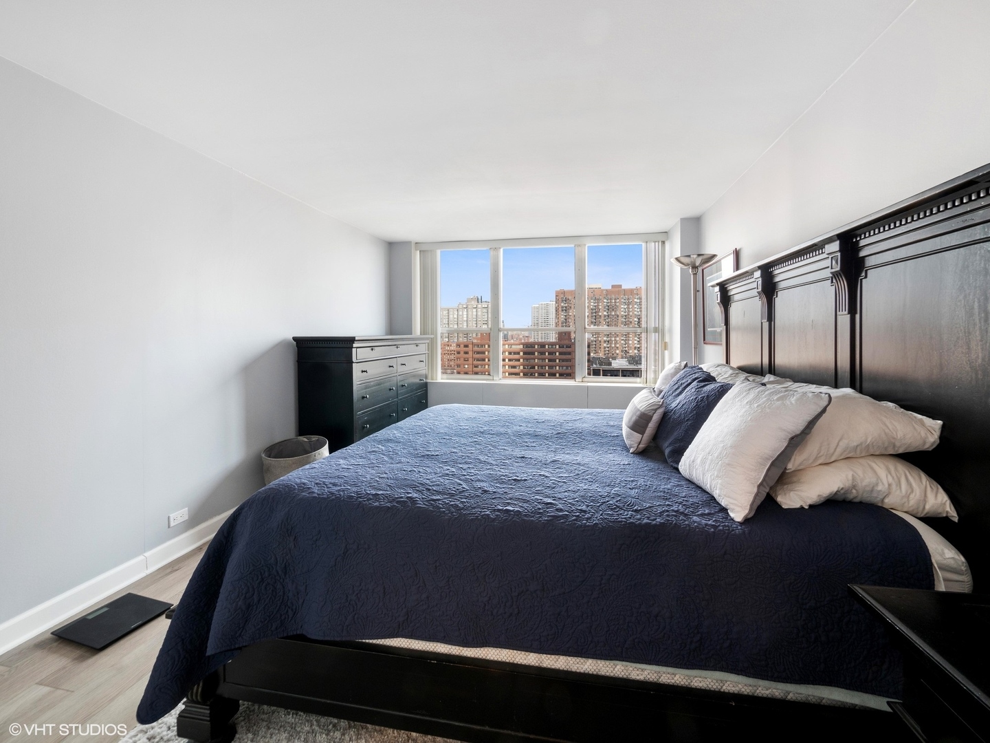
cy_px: 372
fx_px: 400
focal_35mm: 14
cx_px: 495
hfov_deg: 102.1
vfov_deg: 85.7
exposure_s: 1/5
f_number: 8
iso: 200
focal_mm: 7
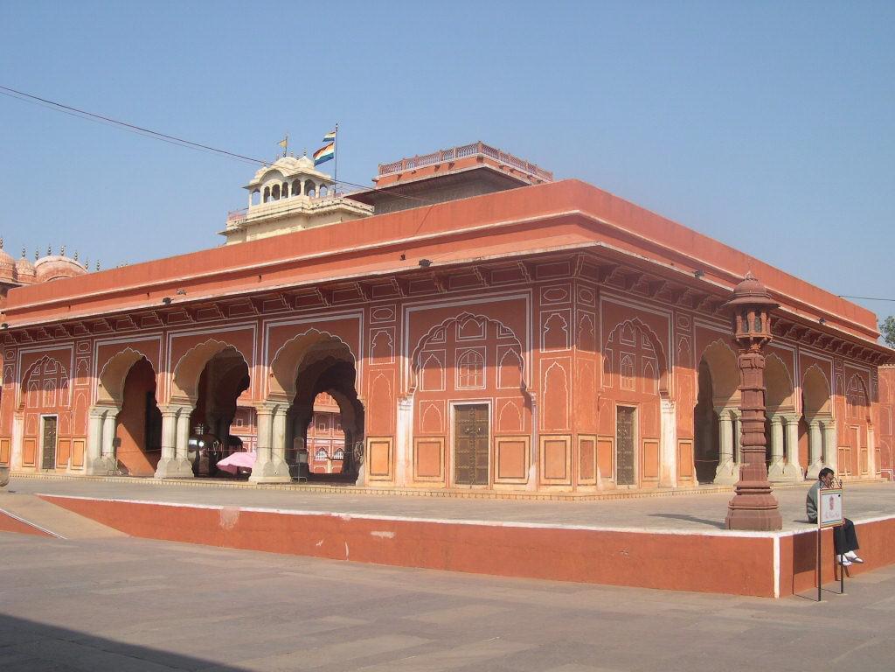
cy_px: 336
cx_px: 448
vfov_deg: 37.7
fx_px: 982
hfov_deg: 49.0
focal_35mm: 38
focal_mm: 8
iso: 100
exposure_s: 1/192
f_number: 7.6
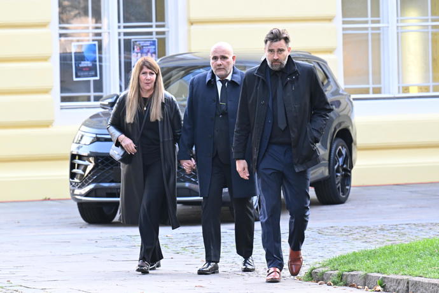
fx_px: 3475
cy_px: 146
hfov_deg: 7.2
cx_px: 220
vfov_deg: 4.8
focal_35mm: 285
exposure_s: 1/500
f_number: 4.5
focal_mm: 190
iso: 1600
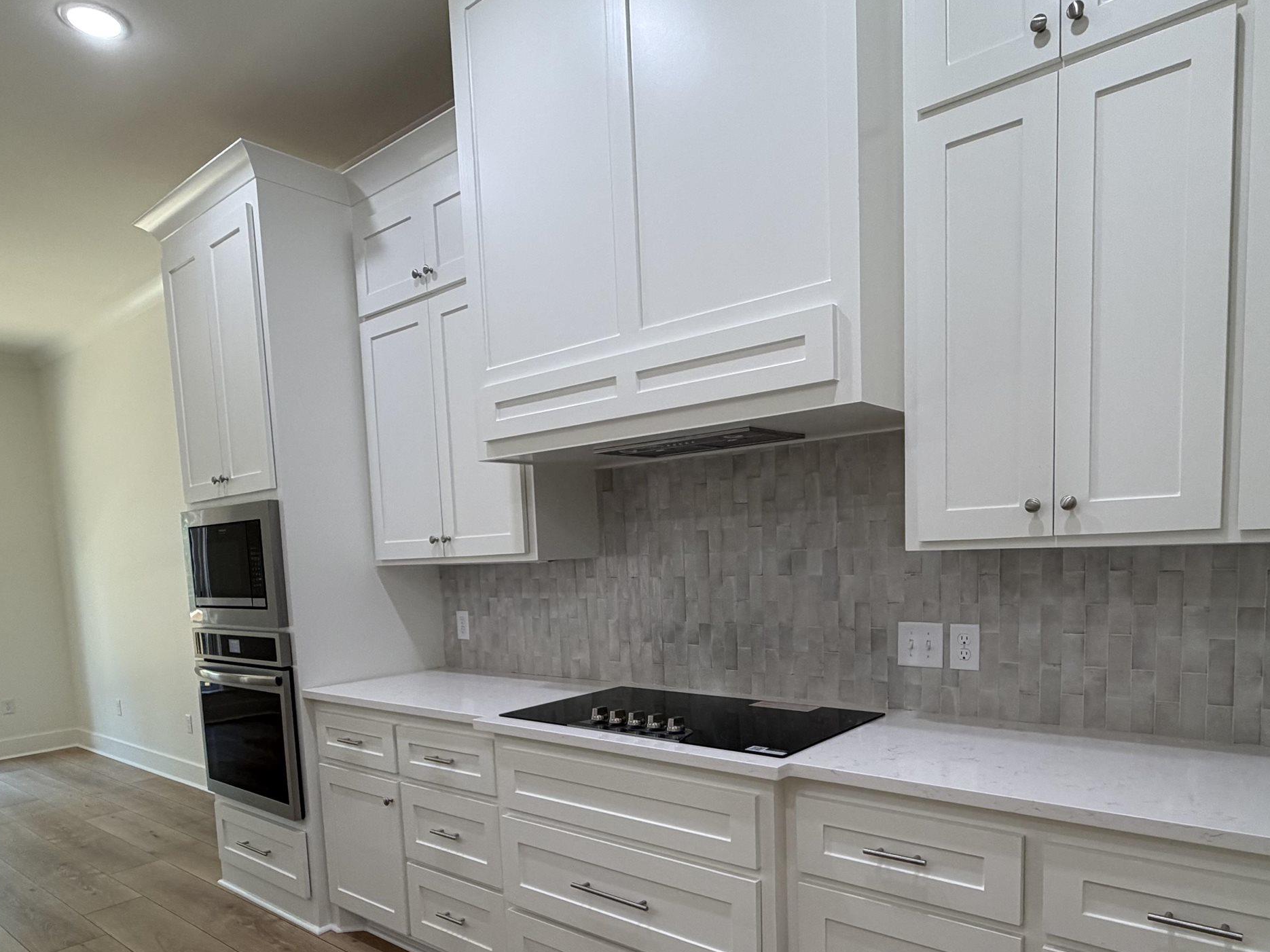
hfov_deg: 73.9
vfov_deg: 57.5
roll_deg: +2.8
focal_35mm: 23
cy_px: 639
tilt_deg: -6.0
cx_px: 647
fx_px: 844
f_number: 2.2
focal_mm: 2.22
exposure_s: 1/120
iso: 125
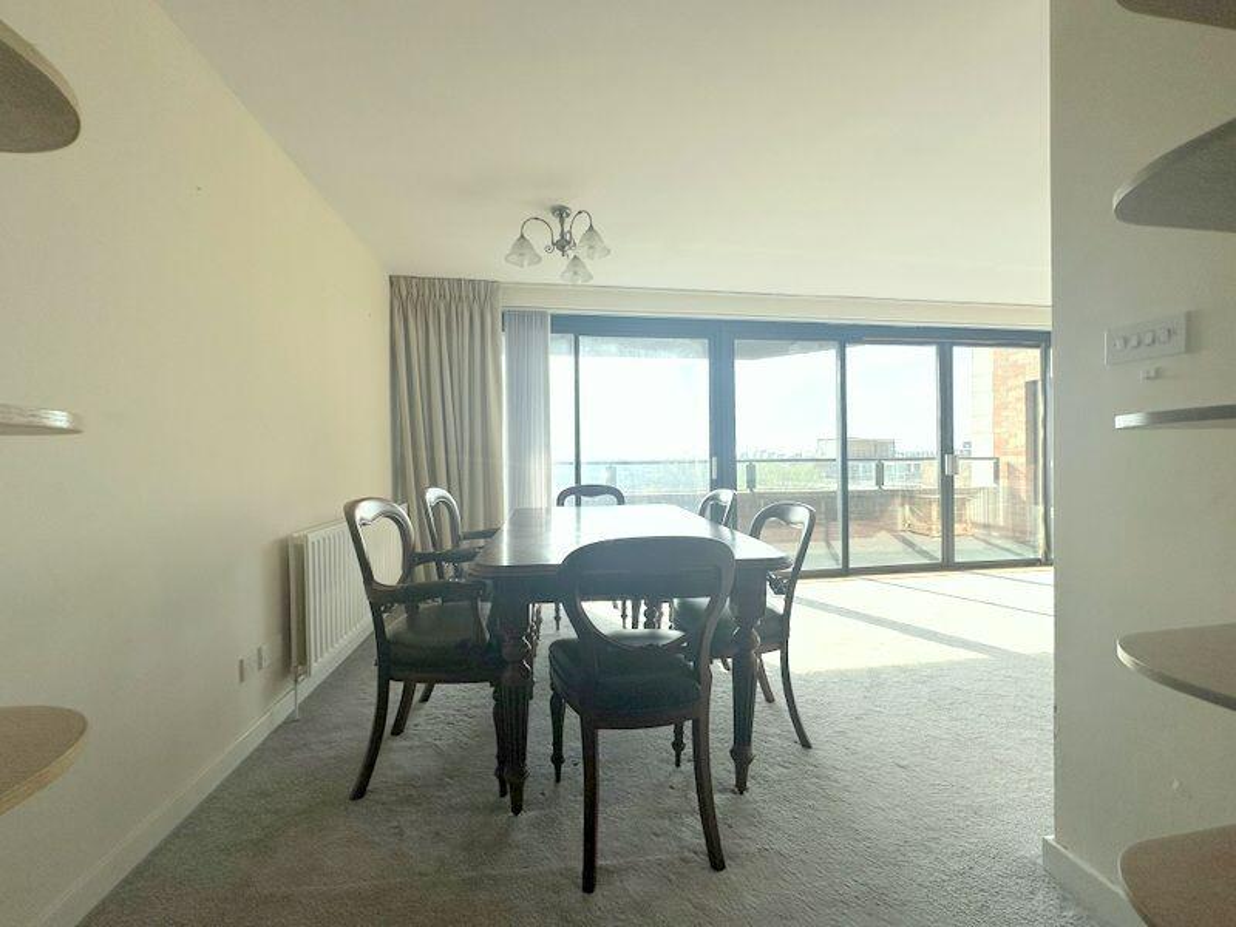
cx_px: 618
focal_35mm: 14
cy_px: 464
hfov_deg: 102.1
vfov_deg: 85.7
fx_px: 500
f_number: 2.2
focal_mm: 2.22
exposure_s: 1/924
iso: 40
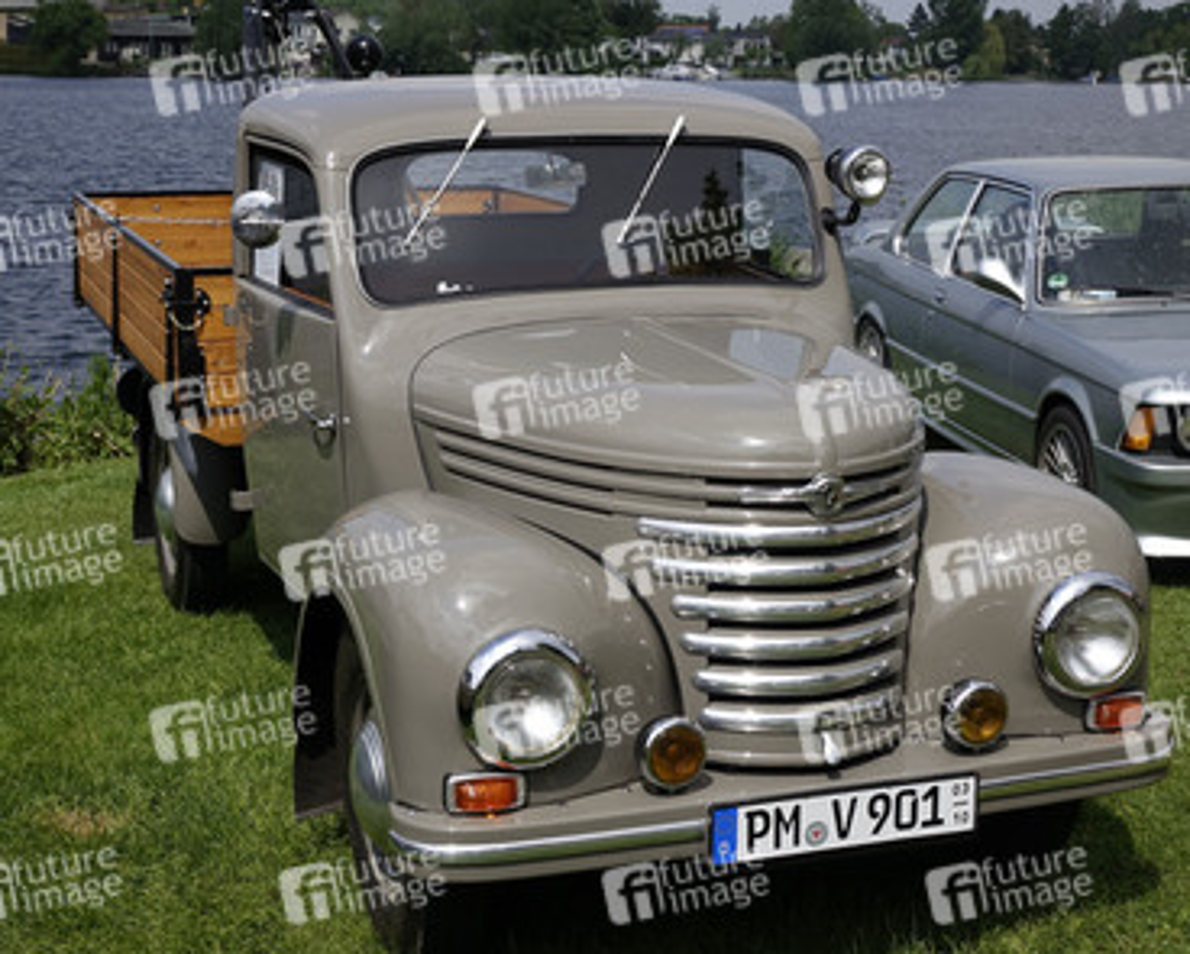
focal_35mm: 54
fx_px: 1903
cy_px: 482
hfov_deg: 34.7
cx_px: 600
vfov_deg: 28.1
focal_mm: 17.11
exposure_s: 1/500
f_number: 6.3
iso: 100
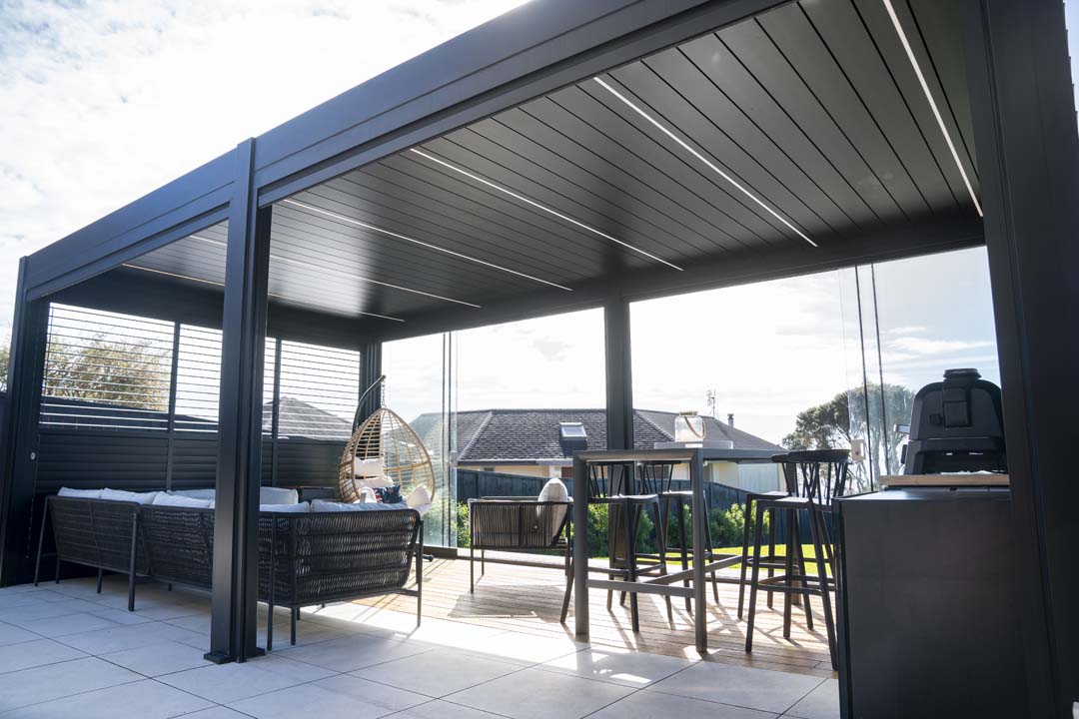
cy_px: 360
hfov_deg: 73.7
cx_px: 540
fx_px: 719
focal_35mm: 24
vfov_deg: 53.1
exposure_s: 1/200
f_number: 5.6
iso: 125
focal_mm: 24
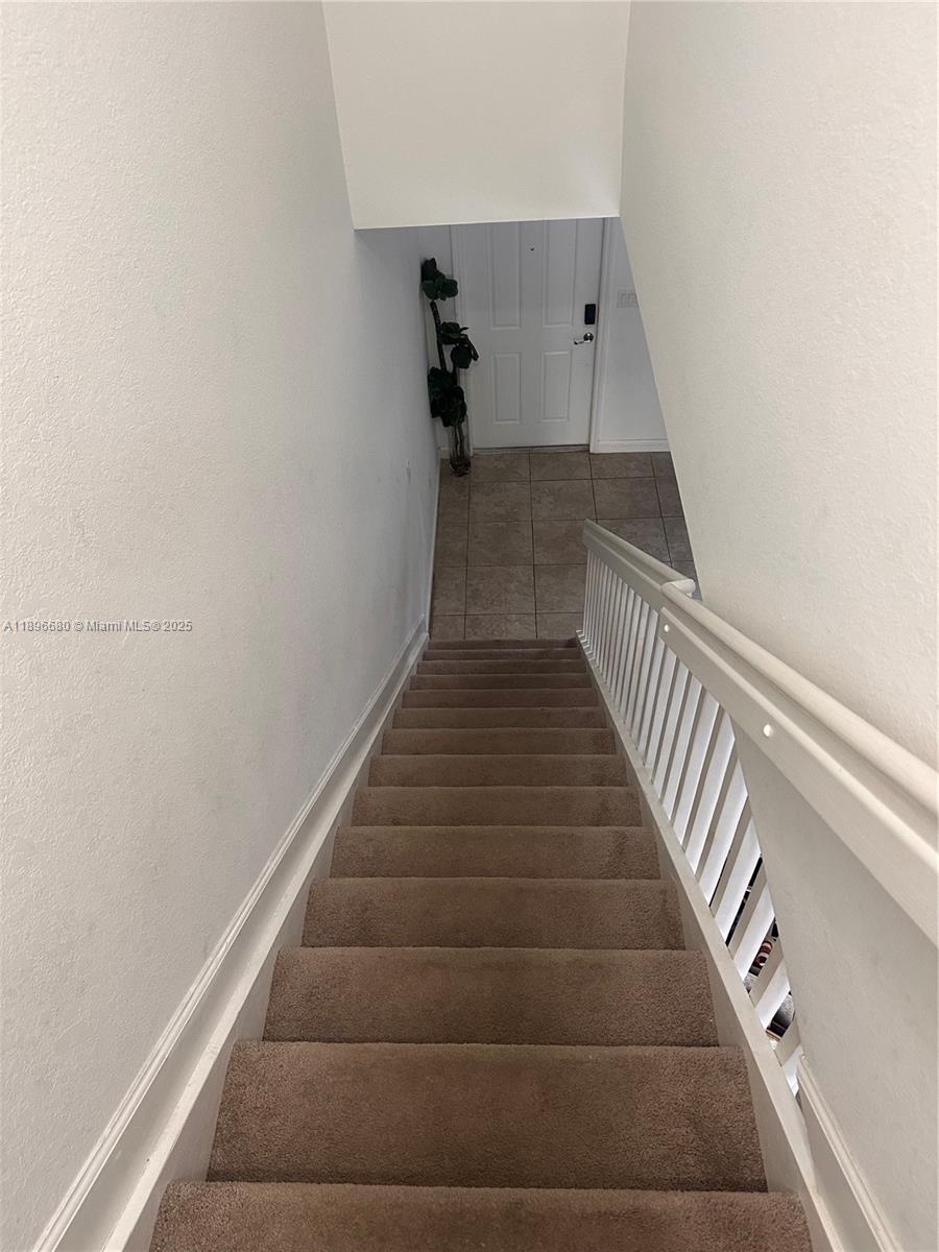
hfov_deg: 56.8
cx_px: 470
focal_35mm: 24
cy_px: 626
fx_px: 868
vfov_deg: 71.6
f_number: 1.78
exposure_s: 1/60
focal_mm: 6.86
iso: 400
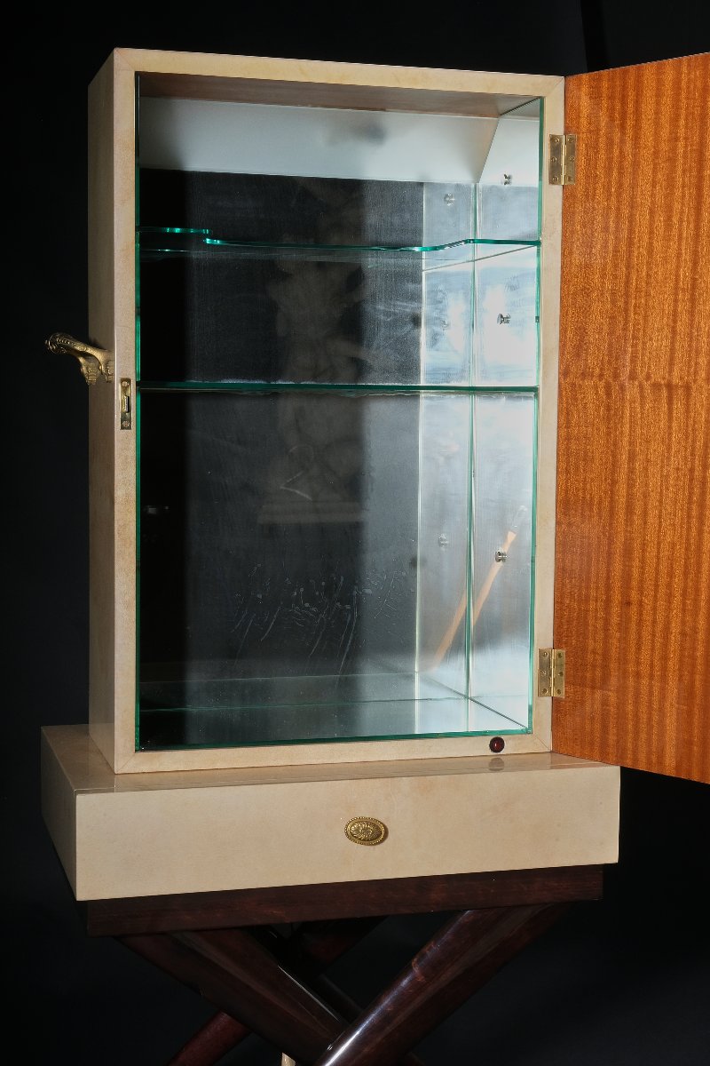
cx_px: 355
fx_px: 1509
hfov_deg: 26.5
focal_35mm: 51
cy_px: 533
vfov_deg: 38.9
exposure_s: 1/250
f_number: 16
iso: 800
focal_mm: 34.2
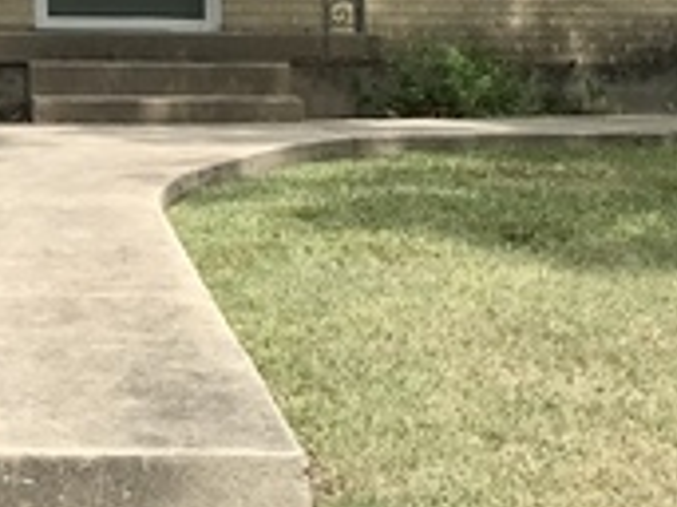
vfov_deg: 12.7
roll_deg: +0.0
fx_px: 2130
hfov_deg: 17.5
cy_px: -305
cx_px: -53
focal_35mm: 109
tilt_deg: +11.2
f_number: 1.8
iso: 20
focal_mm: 3.99
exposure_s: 1/1168
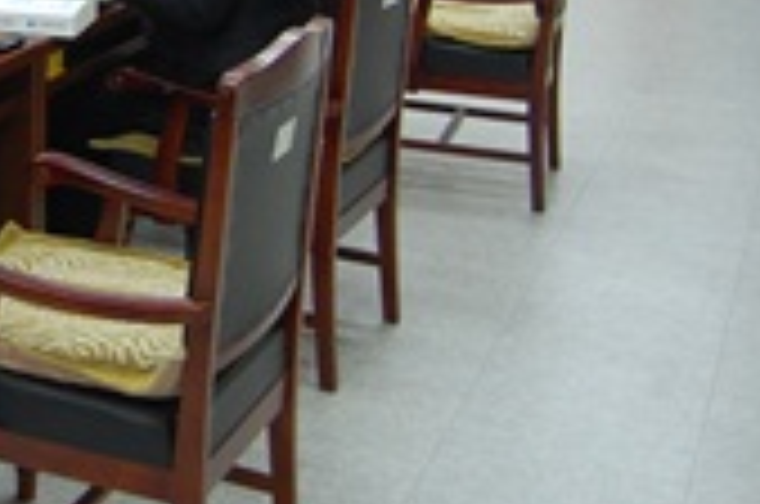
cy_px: -14
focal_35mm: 80
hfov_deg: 22.7
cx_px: -220
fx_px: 1686
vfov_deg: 16.6
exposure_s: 1/60
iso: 400
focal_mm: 18
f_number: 4
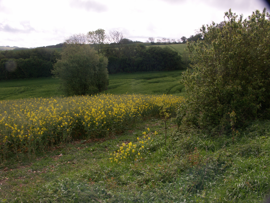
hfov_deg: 55.4
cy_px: 102
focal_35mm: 33
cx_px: 135
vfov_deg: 42.9
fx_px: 257
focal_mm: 8.51
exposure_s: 1/250
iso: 64
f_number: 7.1
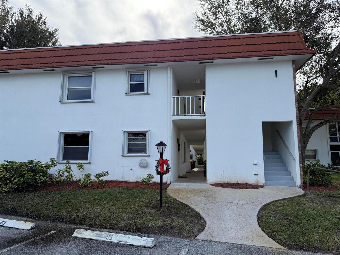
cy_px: 128
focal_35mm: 24
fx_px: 236
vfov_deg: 56.8
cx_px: 170
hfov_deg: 71.6
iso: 100
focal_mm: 6.76
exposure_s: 1/3145
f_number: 1.78
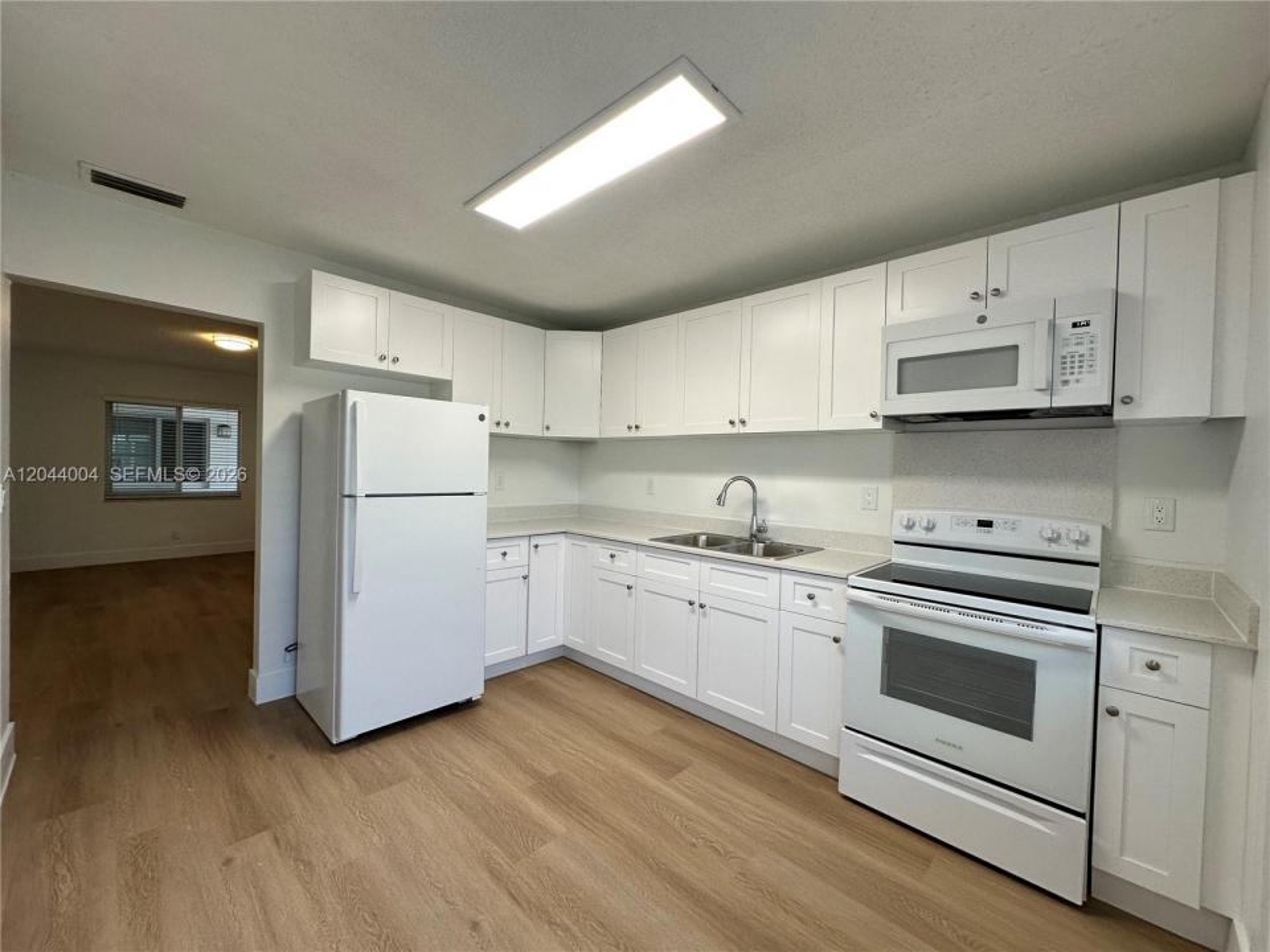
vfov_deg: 85.7
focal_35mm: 14
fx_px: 514
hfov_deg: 102.1
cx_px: 635
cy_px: 476
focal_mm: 2.22
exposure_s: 1/120
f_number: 2.2
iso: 100
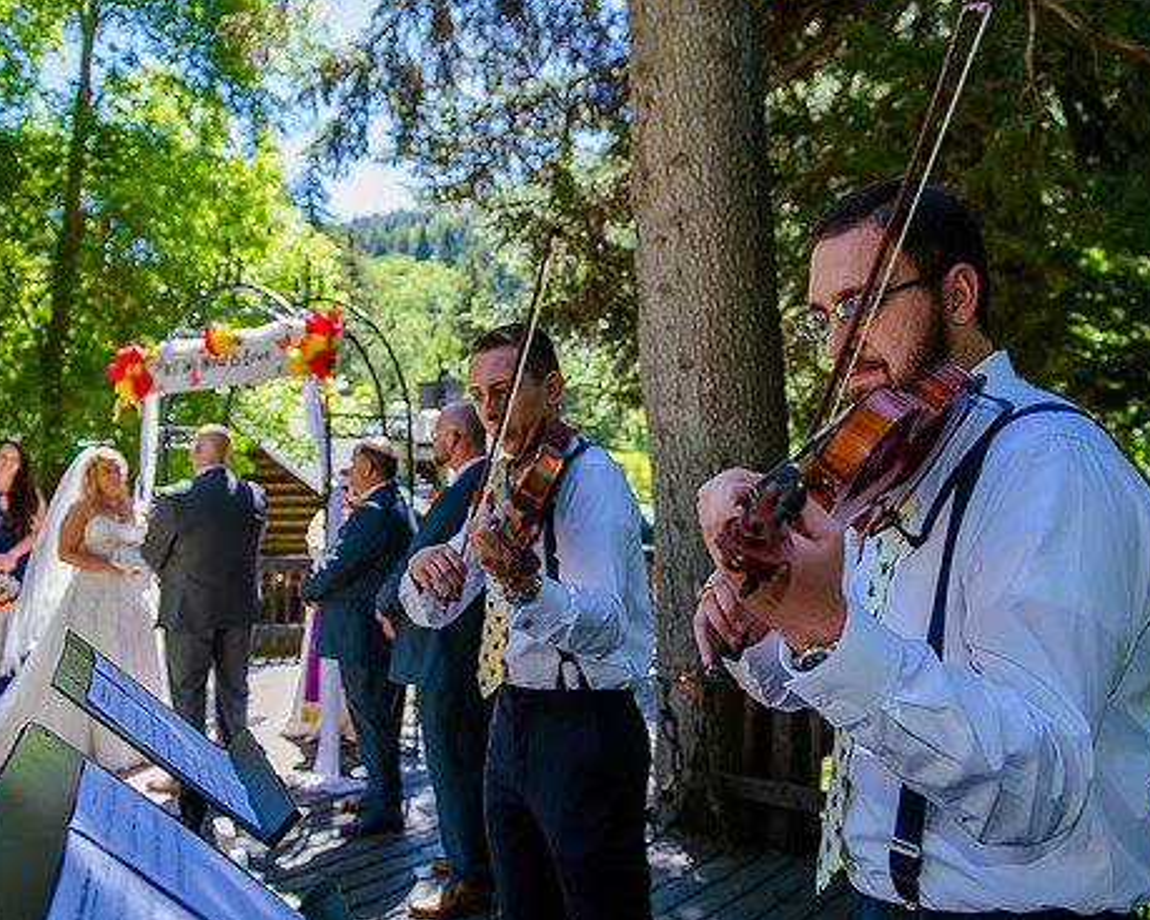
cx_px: 590
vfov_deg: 48.5
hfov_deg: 58.8
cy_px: 455
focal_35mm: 30
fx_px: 1021
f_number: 2.8
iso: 160
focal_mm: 24
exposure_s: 1/250
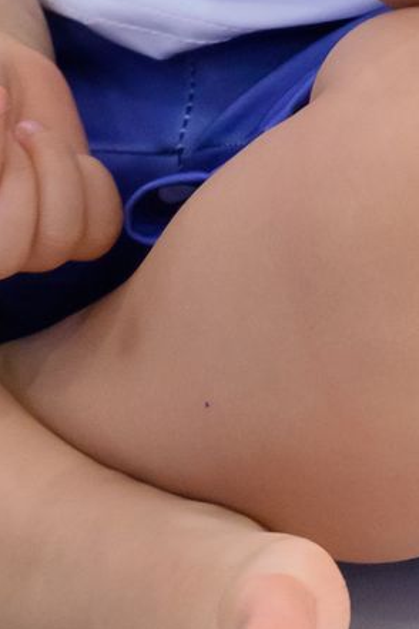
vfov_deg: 5.1
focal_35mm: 398
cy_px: -464
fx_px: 6948
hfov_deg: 3.5
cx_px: 453
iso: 1600
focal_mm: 61
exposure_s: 1/160
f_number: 4
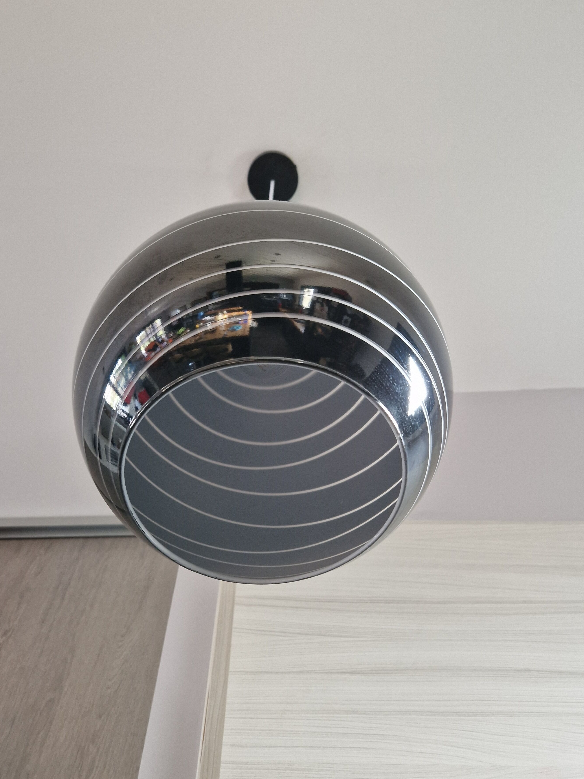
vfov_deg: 67.2
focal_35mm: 26
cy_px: 412
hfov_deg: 53.0
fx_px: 585
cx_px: 262
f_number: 1.8
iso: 50
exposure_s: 1/100
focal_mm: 5.4
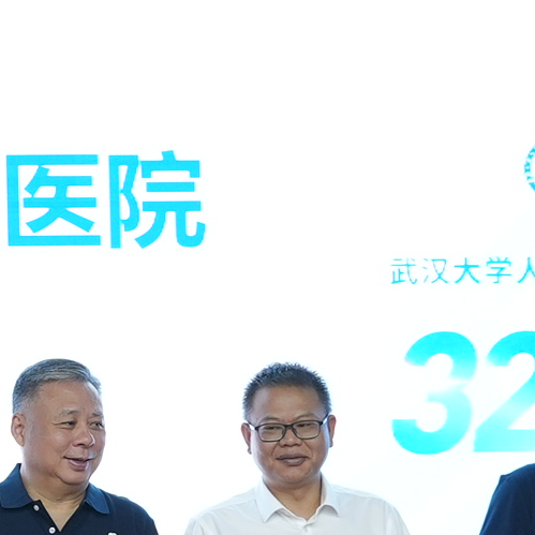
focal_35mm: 180
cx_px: -421
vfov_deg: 9.7
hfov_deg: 9.3
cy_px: 381
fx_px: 3151
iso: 640
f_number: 4
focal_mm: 30.2
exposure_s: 1/60
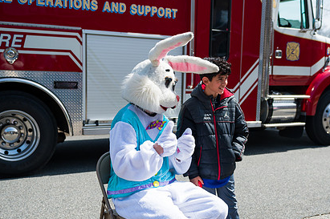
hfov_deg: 41.1
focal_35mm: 48
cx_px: 186
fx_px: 439
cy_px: 138
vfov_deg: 27.9
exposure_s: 1/3200
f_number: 4
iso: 200
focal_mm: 34
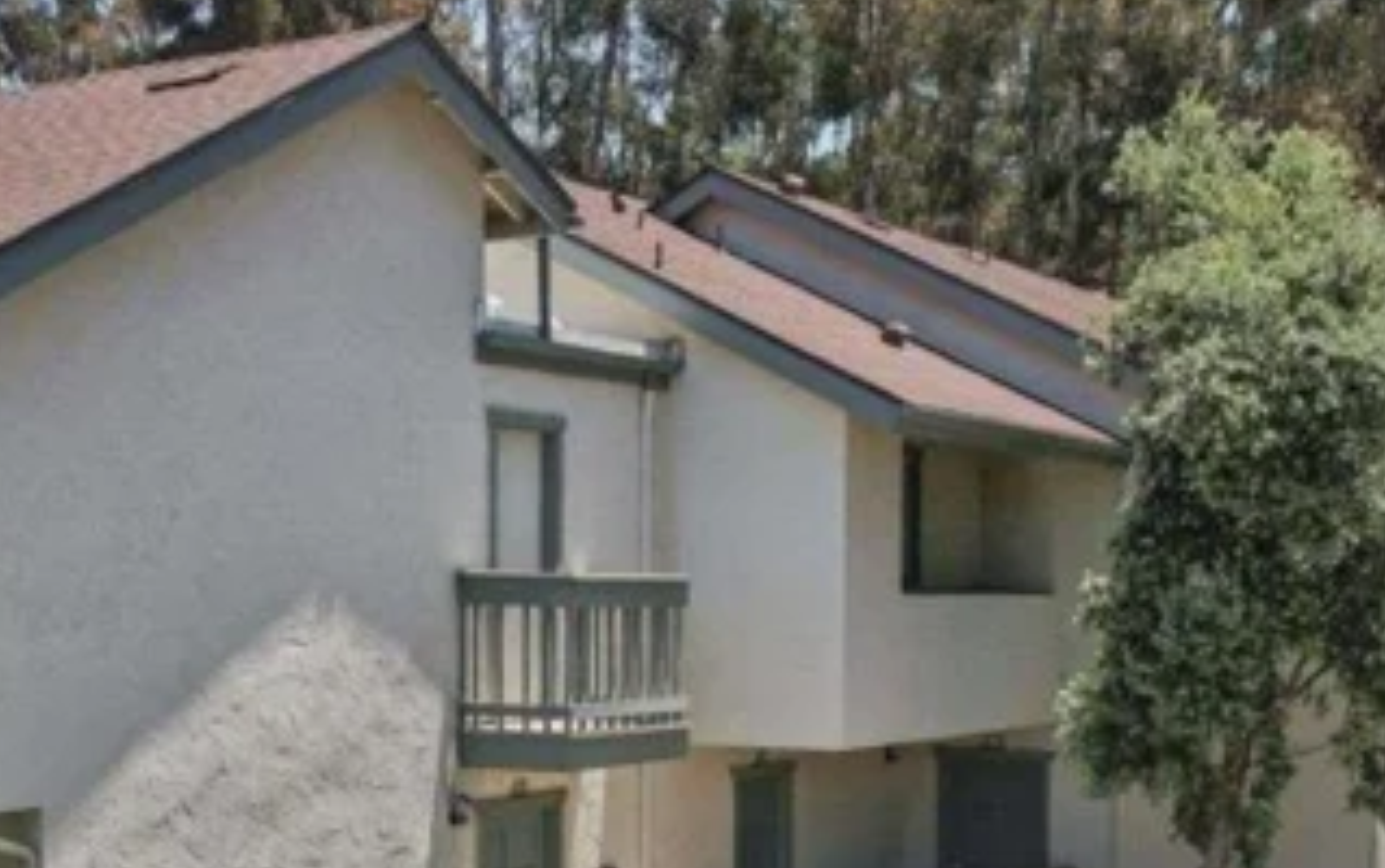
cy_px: 729
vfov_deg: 21.7
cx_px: 523
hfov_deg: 34.3
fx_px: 2229
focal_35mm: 59
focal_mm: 8.4
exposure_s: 1/320
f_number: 2.8
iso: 100
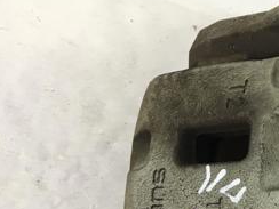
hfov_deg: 23.3
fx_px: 613
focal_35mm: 76
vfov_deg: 18.7
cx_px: 344
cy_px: 225
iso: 25
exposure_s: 1/33
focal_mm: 4.15
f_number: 2.2
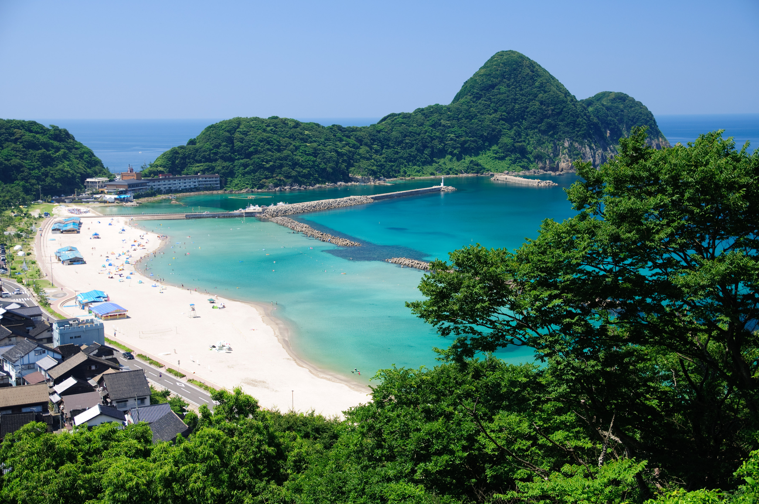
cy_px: 252
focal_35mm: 46
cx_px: 380
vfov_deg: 28.9
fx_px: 979
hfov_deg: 42.4
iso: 100
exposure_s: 1/200
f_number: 4.5
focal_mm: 31
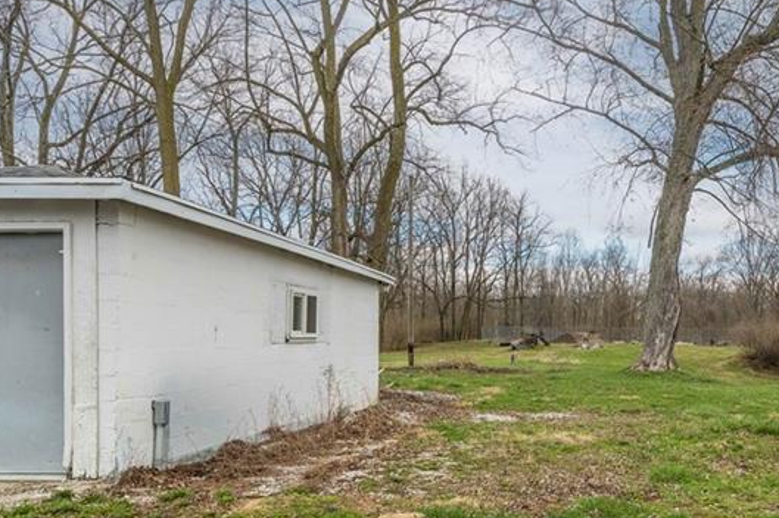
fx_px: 670
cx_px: 557
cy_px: 338
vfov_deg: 41.8
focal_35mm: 31
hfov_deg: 58.1
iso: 500
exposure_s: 1/640
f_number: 8
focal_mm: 16
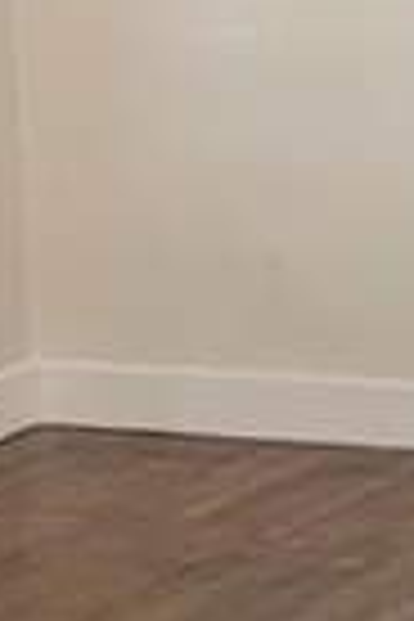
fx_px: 3312
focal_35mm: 192
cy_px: -110
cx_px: -176
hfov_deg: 7.1
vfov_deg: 10.5
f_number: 1.68
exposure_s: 1/618
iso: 25
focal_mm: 6.9
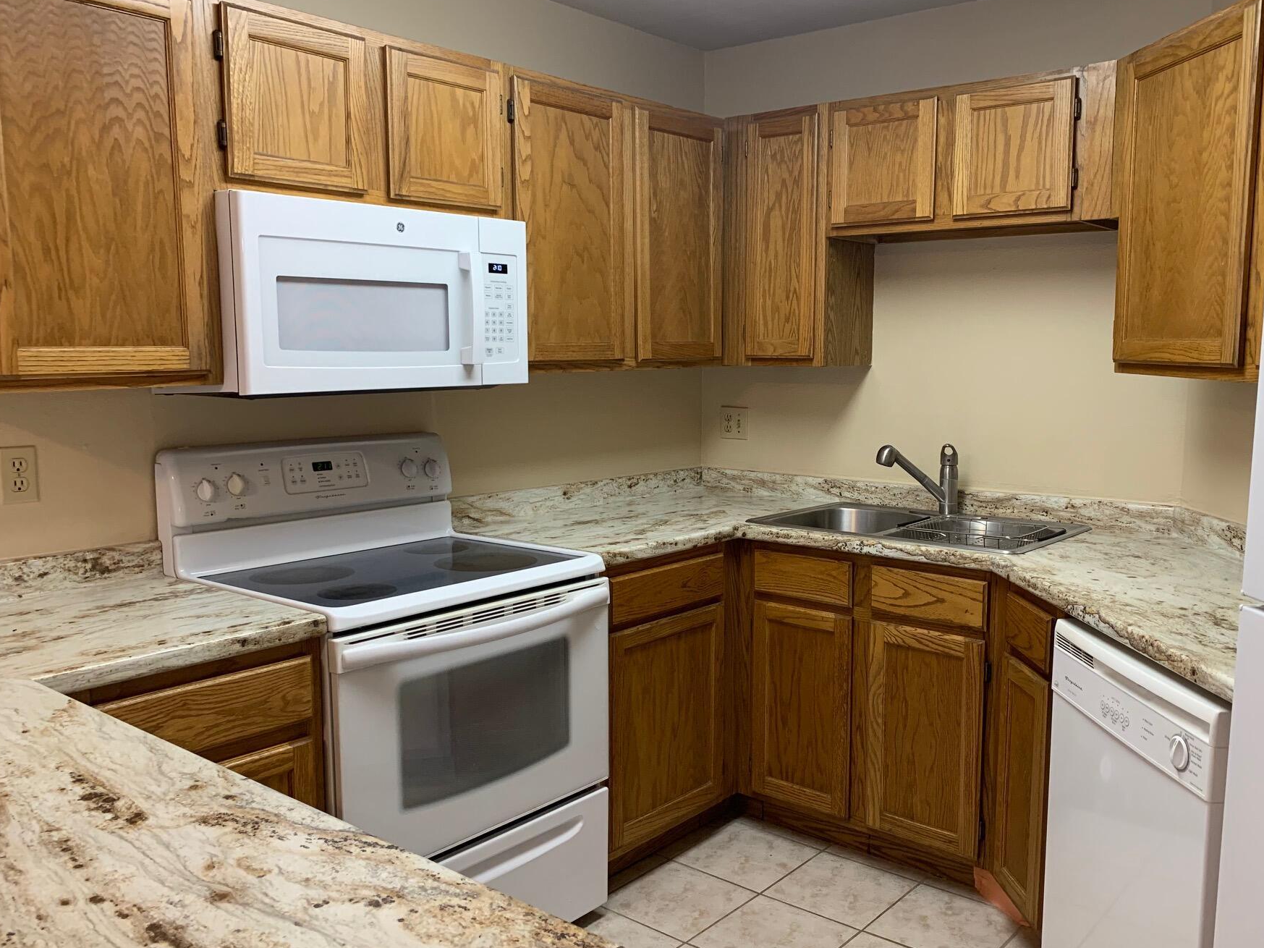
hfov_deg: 59.8
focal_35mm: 30
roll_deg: -0.3
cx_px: 711
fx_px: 1095
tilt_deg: -6.7
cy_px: 490
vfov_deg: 46.8
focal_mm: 4.25
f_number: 1.8
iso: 160
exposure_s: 1/60
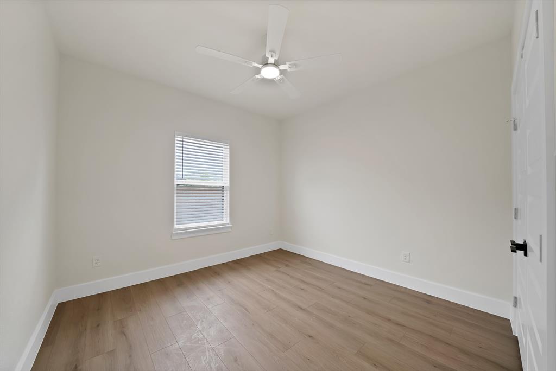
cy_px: 186
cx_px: 278
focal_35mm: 12
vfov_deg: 90.1
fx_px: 185
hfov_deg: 112.6
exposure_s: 1/10
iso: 640
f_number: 9
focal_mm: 12
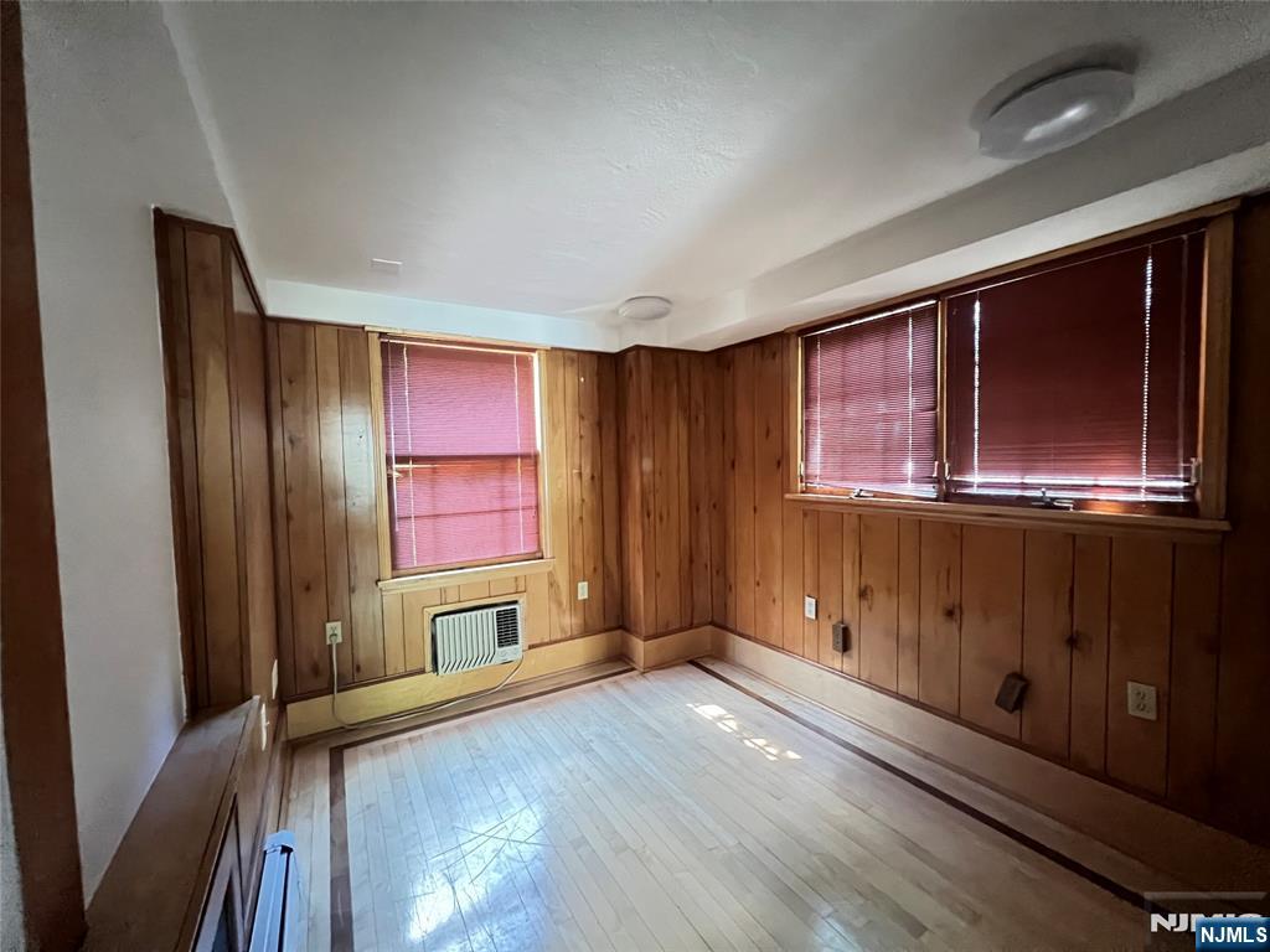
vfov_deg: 89.9
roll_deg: +0.9
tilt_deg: -1.5
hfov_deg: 106.2
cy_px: 476
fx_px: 477
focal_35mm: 13
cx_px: 635
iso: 2000
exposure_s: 1/19
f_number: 1.8
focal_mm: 1.57
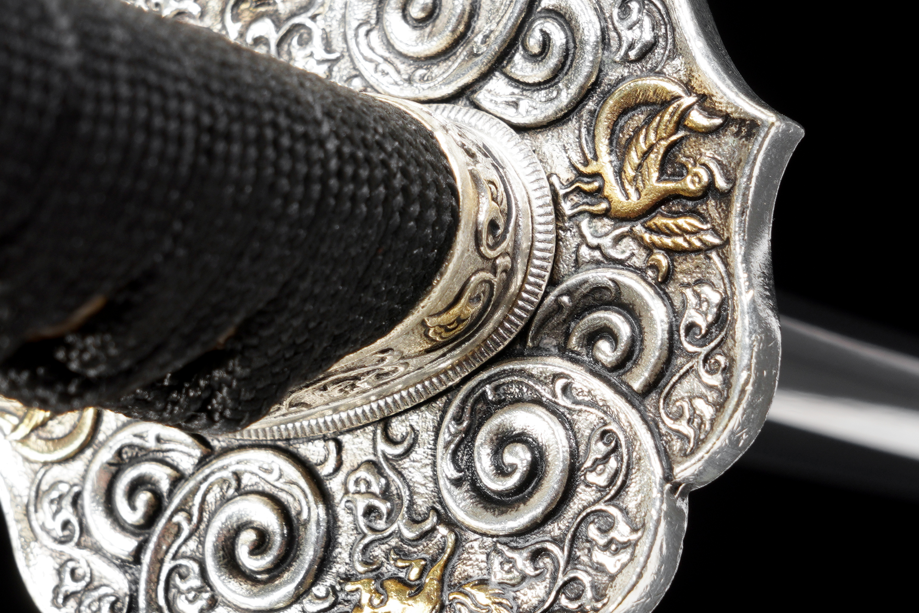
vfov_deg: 8.7
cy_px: 230
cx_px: 462
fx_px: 4033
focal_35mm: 158
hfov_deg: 13.0
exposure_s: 1/160
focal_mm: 50
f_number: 8
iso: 100
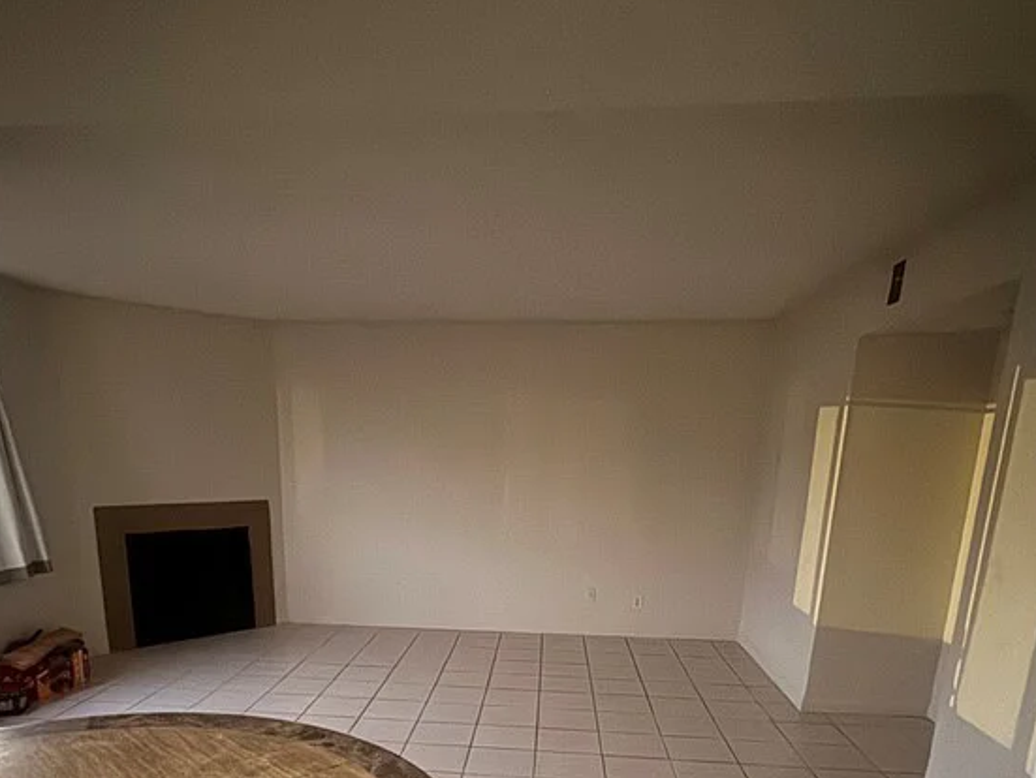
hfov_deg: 67.0
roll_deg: -0.6
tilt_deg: -15.7
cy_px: 661
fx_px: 779
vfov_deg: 48.9
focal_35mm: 26
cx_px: 455
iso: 2000
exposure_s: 1/7
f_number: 2.2
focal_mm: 2.22
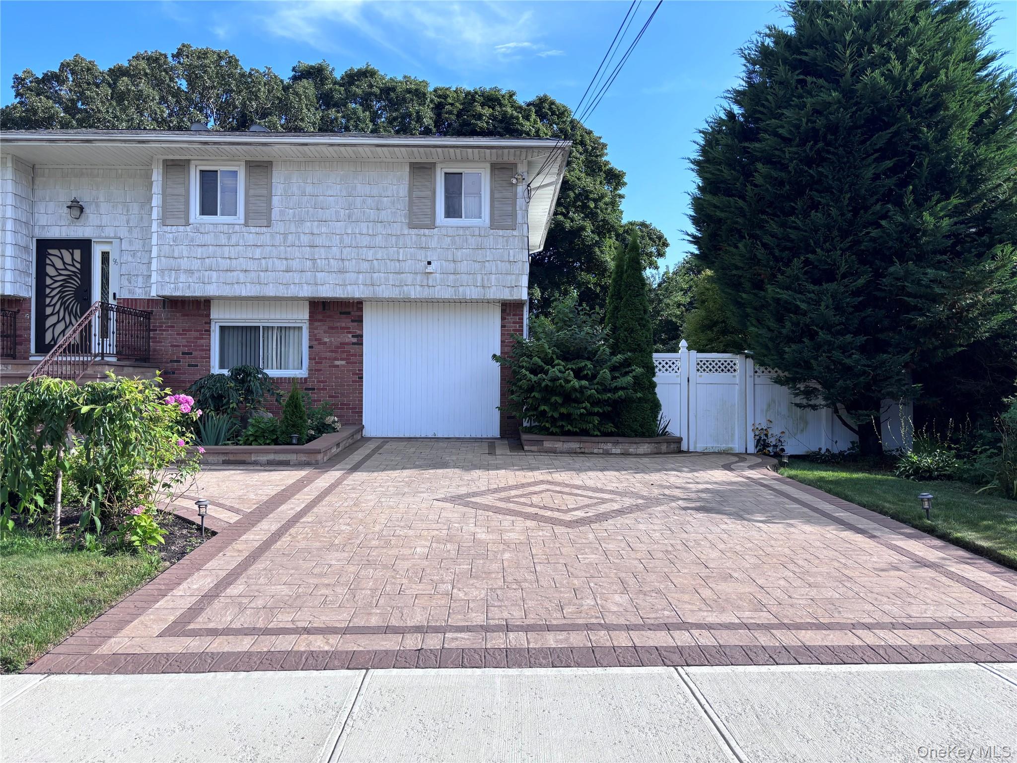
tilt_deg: +1.1
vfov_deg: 53.1
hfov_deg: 67.3
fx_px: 764
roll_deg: -0.6
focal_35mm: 26
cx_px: 508
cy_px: 382
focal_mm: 5.96
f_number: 1.6
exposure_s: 1/2513
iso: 50
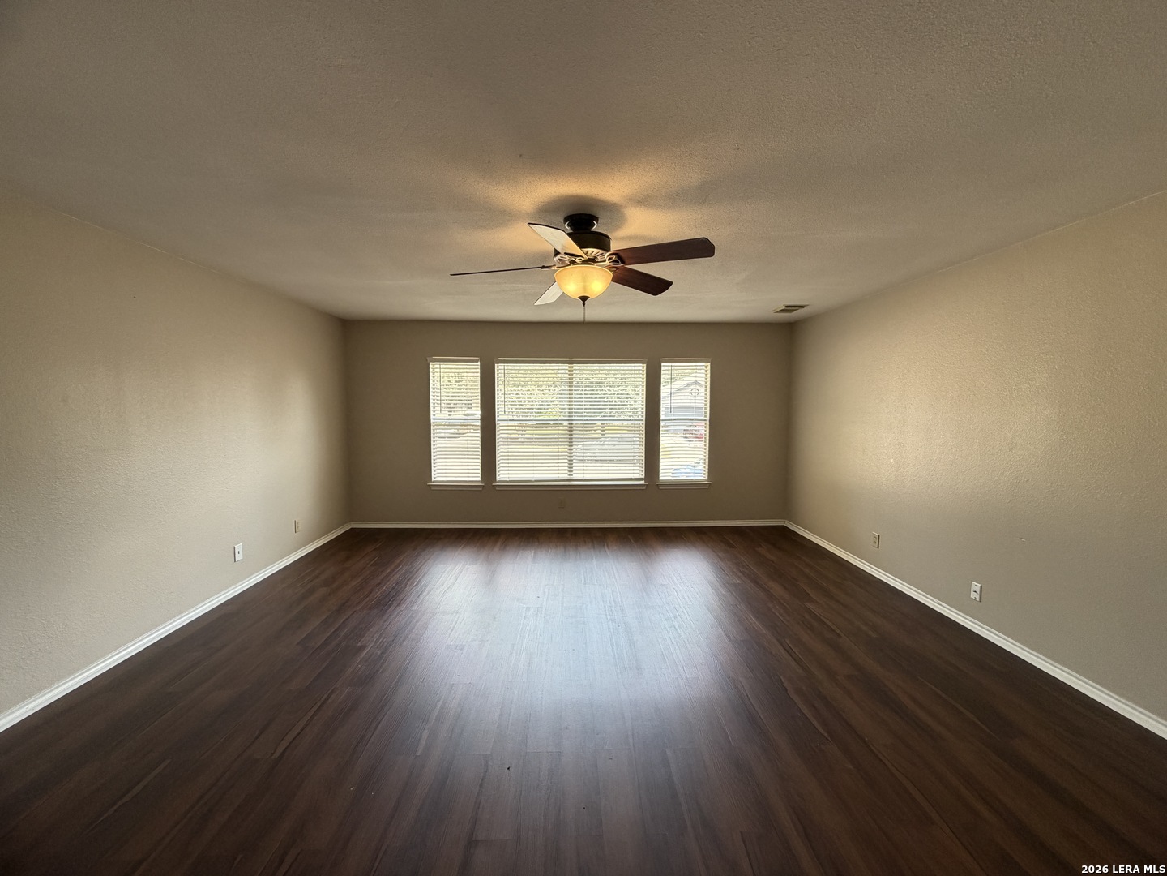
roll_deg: +0.0
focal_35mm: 14
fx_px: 472
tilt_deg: -4.1
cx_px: 584
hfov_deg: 102.1
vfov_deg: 85.7
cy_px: 438
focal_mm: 2.22
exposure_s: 1/121
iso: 200
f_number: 2.2
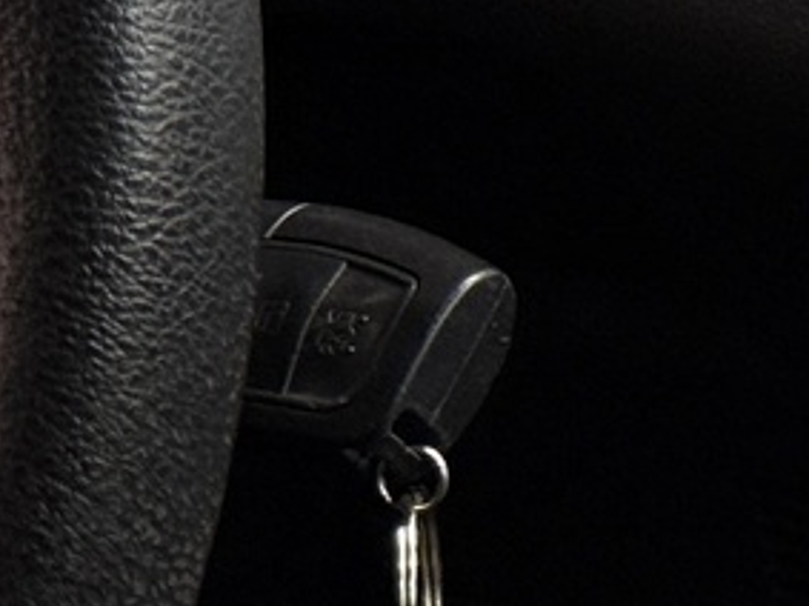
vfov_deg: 6.1
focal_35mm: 244
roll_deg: -0.1
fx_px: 5700
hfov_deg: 7.6
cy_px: 114
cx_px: 1955
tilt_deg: -18.4
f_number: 1.78
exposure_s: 1/50
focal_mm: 6.76
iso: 125
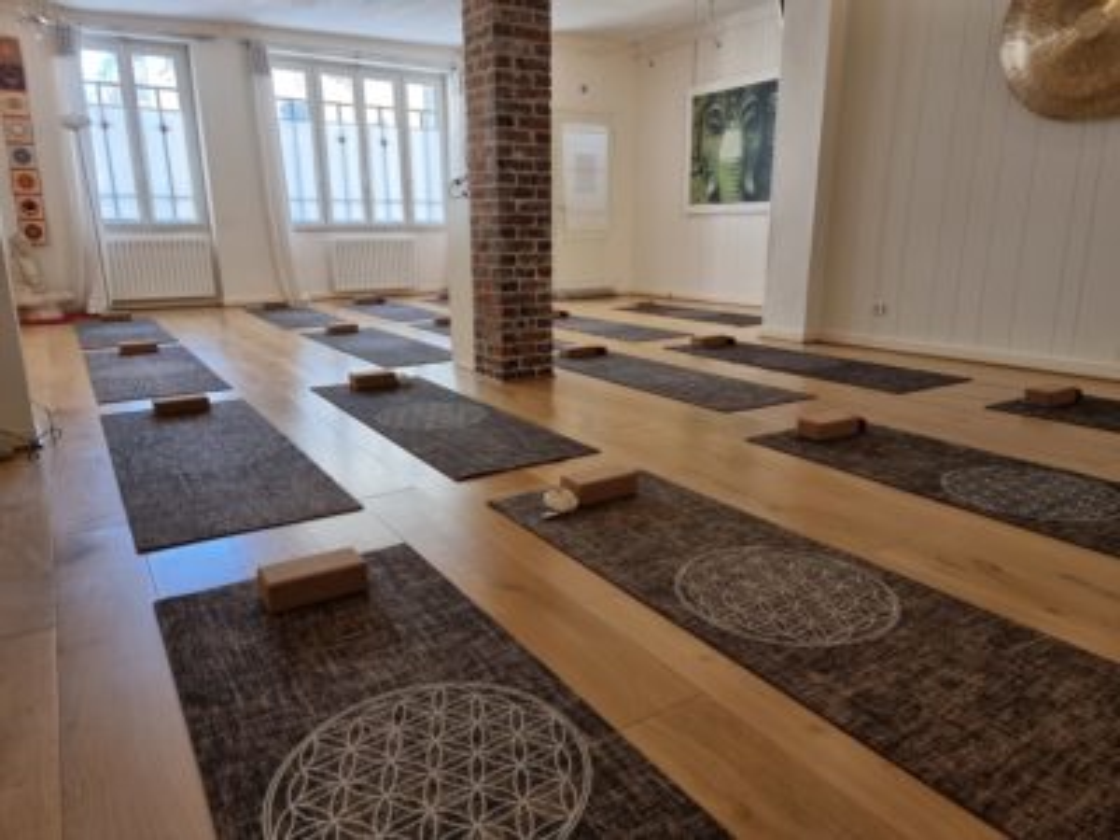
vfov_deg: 56.8
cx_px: 560
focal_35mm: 24
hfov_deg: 71.6
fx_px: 777
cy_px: 420
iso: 200
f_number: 1.8
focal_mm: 6.7
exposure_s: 1/100
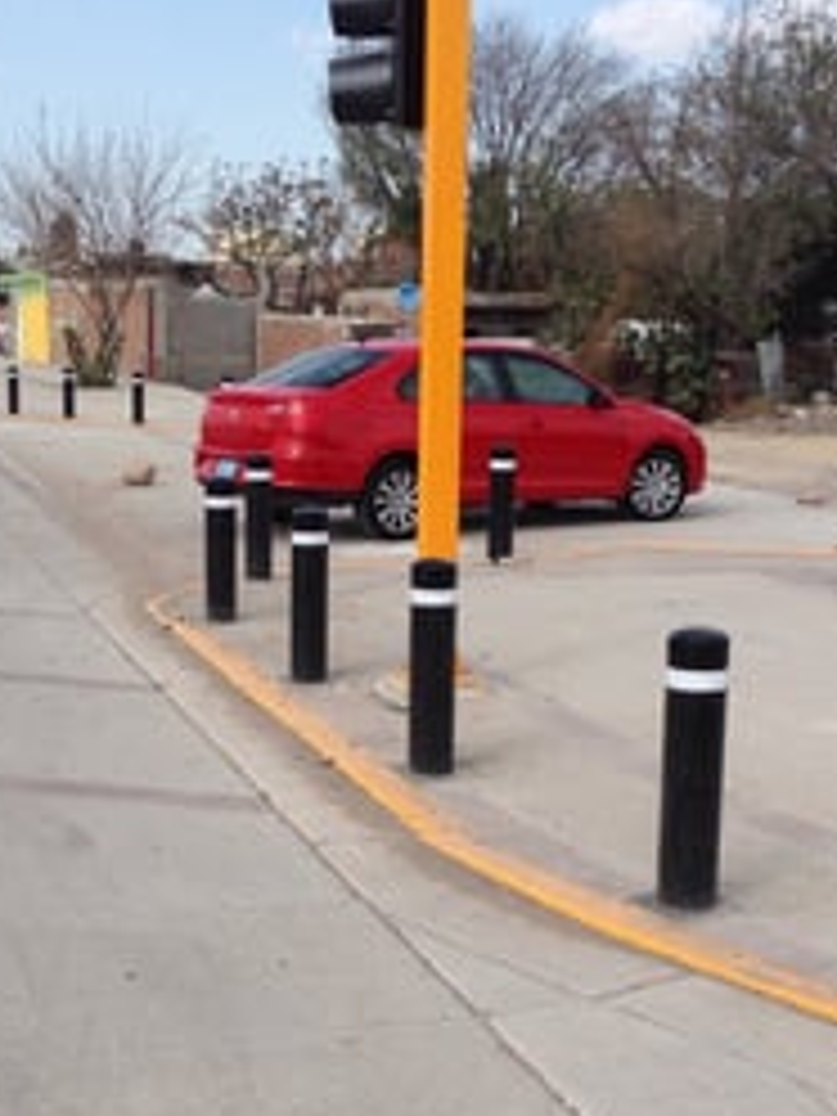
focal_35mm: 64
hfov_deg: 22.9
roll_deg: +0.1
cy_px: 720
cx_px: 364
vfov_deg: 30.1
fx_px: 2063
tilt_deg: -11.5
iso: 50
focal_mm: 4.12
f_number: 2.4
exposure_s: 1/1642
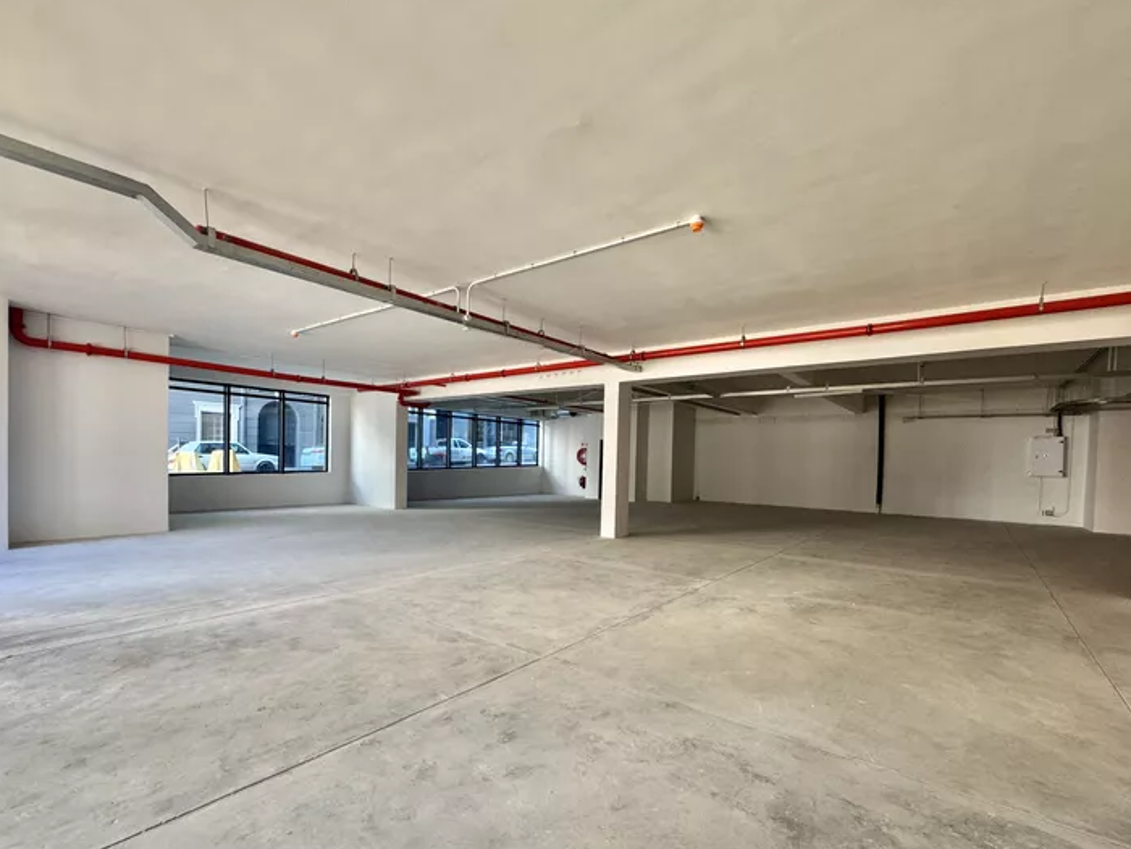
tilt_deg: -2.5
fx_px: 523
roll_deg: -1.5
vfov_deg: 77.8
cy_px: 475
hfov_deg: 94.5
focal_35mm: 16
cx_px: 564
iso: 200
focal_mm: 2.22
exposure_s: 1/99
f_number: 2.2
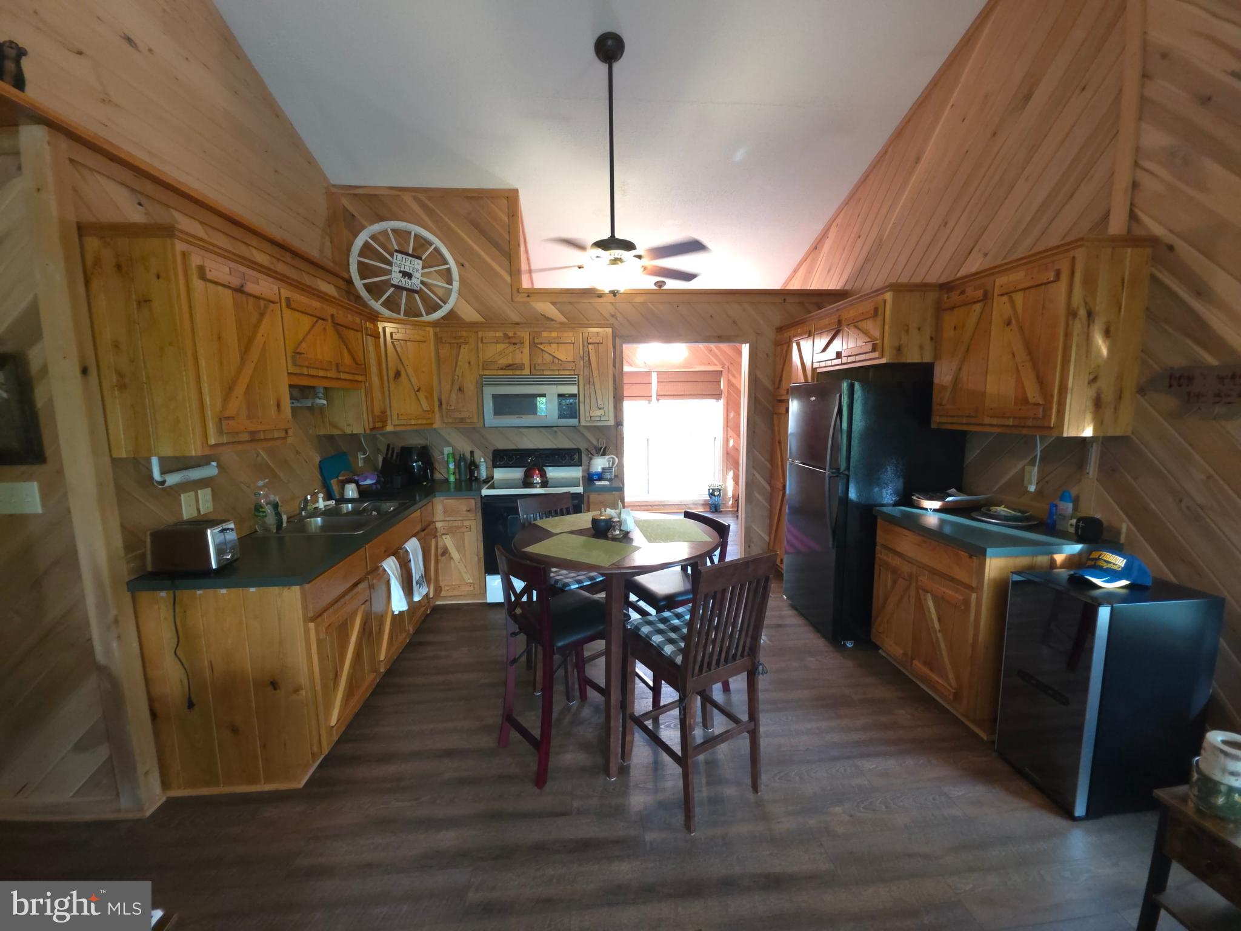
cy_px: 466
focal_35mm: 13
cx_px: 620
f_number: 1.9
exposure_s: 1/30
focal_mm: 2.2
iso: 320
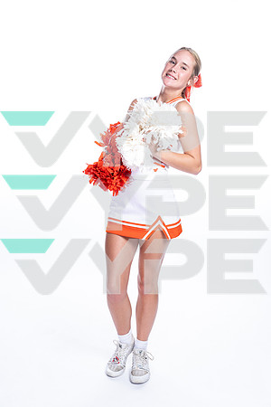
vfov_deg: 42.7
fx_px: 519
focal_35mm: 46
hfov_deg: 29.2
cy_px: 204
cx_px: 136
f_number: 5.6
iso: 400
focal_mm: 46
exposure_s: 1/250
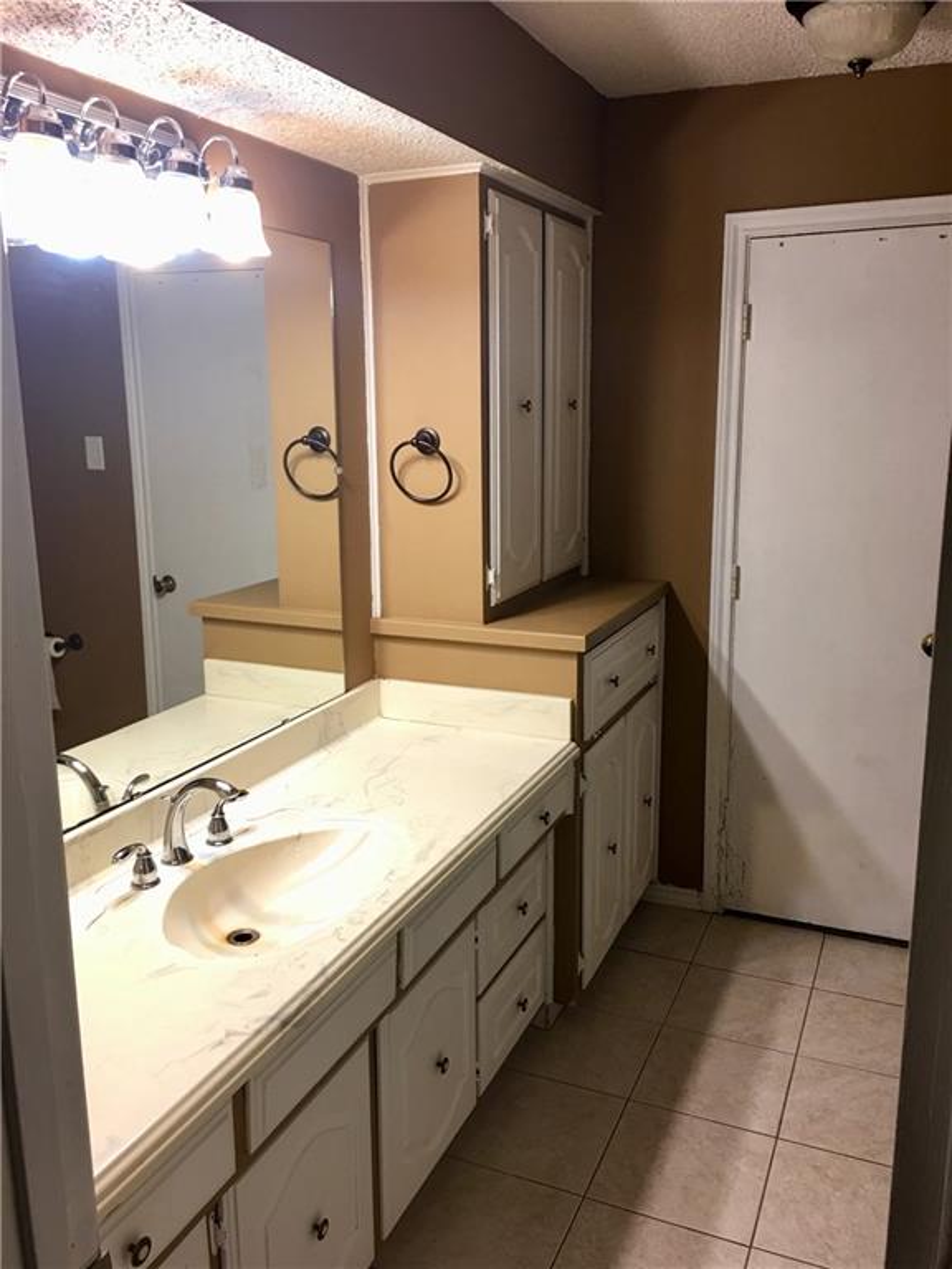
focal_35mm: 29
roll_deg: +1.7
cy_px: 634
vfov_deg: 61.7
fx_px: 1063
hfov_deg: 48.2
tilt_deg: -10.4
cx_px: 476
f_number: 2.2
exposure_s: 1/15
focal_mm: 4.15
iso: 32
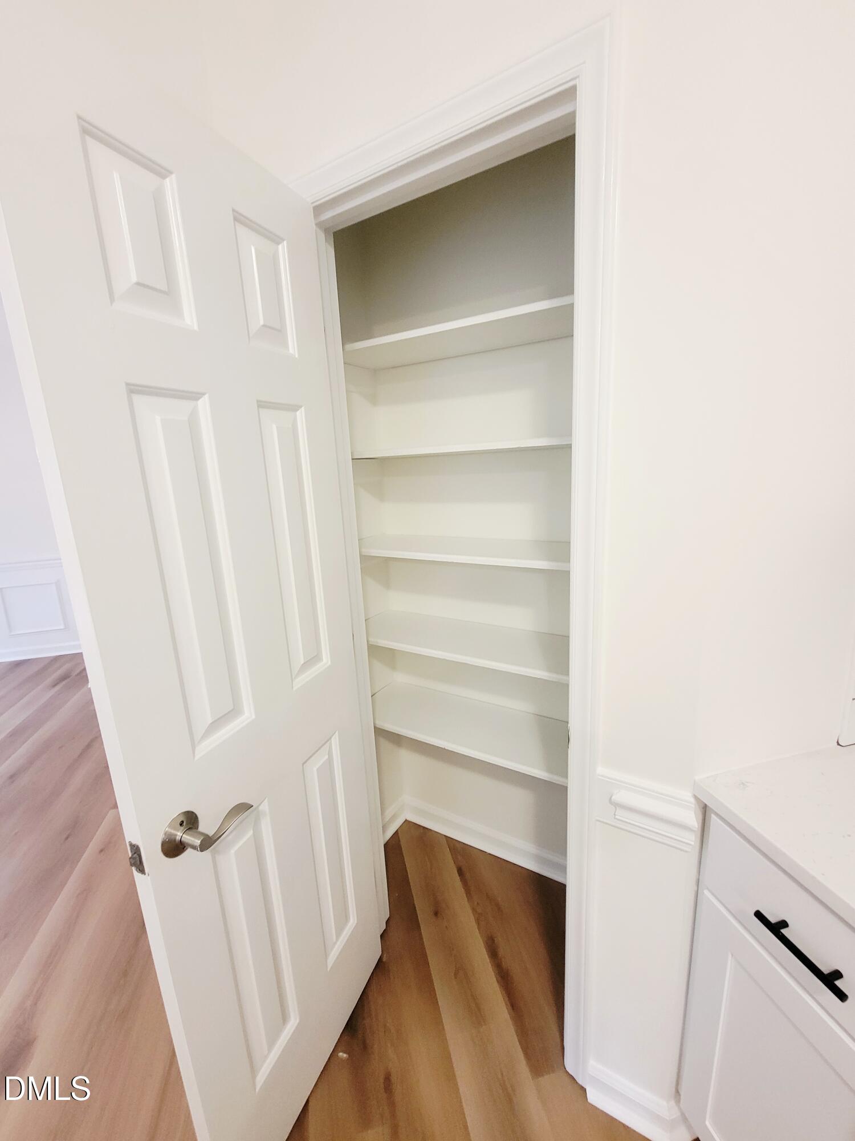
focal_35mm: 13
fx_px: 428
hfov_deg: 89.9
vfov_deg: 106.2
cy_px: 570
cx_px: 428
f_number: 2.2
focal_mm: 2.2
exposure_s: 1/30
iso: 500
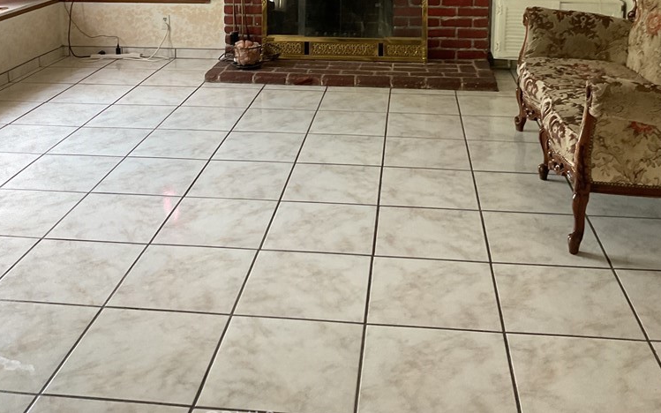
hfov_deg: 47.2
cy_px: -20
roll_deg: +0.4
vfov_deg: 28.3
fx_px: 757
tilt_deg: -6.3
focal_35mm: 42
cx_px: 333
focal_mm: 3
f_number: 1.8
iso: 100
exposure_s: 1/60
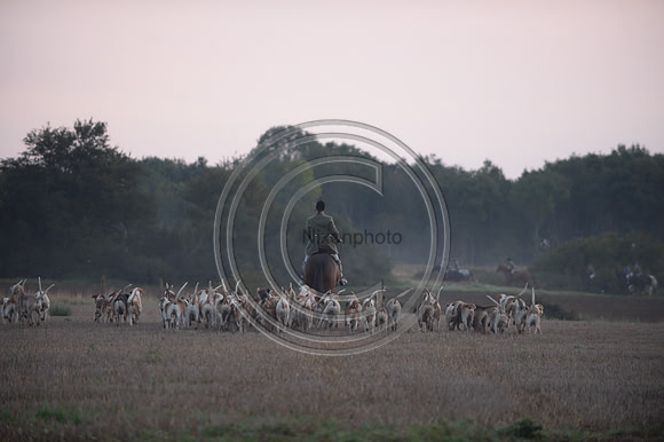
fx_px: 3687
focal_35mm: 200
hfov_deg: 10.3
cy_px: 221
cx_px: 332
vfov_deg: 6.9
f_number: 2.8
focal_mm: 200
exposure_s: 1/400
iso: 2500
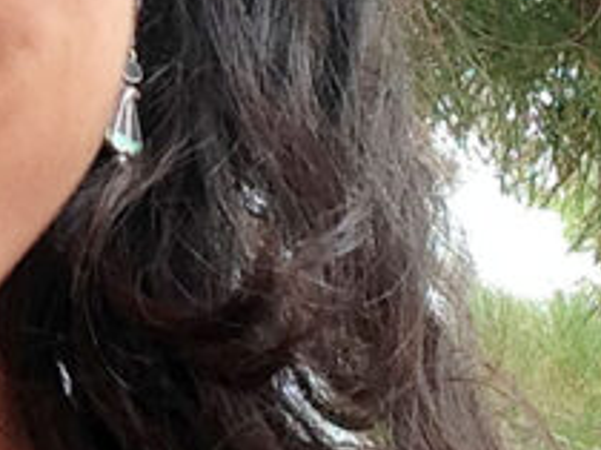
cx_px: -119
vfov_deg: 11.9
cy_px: -115
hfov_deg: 15.7
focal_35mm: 121
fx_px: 2098
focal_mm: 2.18
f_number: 2.4
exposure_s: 1/120
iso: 32
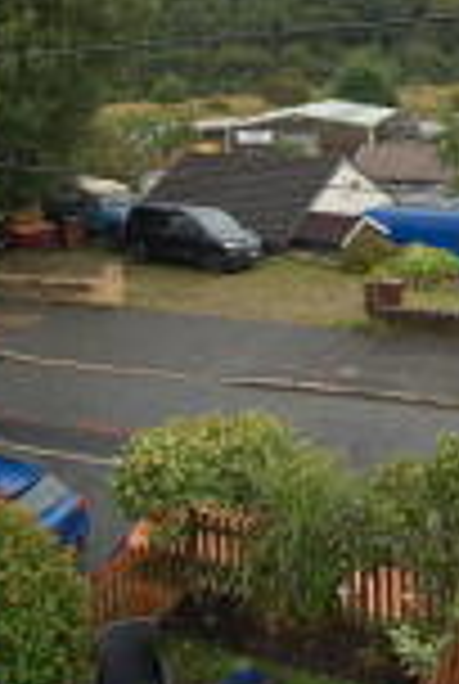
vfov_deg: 36.5
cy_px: 97
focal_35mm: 52
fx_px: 982
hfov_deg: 25.4
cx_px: 428
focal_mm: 11
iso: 400
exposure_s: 1/125
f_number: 5.6
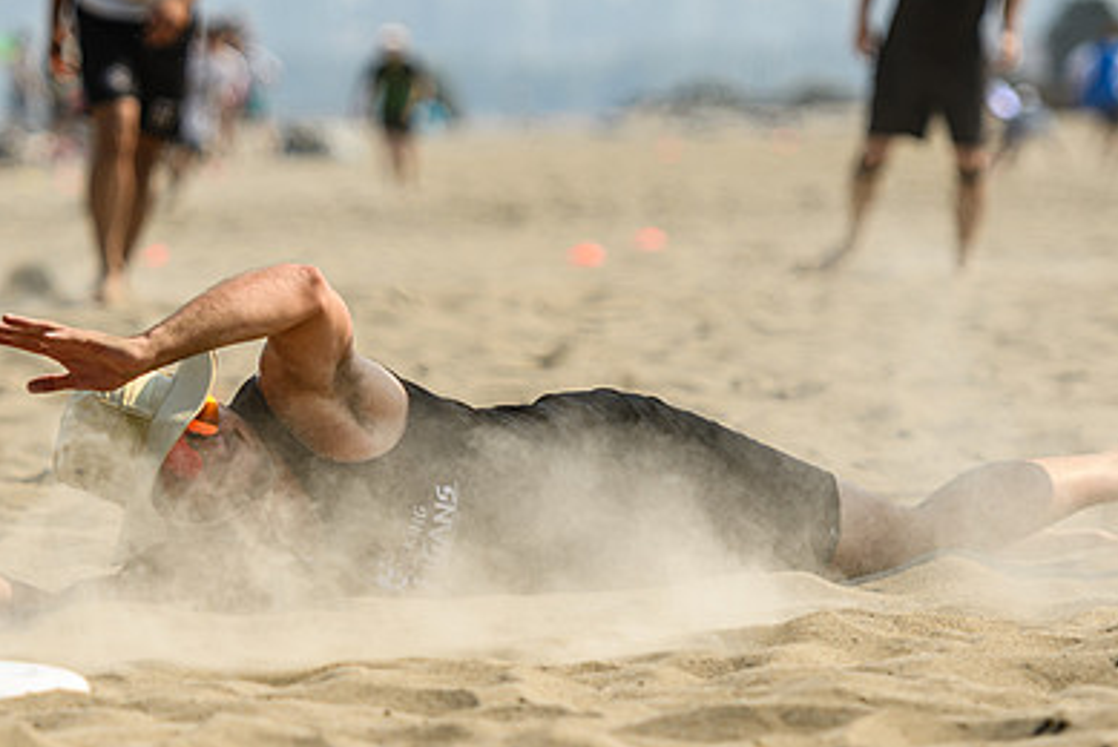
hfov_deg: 6.6
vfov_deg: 4.4
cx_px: 365
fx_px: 9727
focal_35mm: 313
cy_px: 432
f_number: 3.2
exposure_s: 1/1250
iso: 100
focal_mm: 140
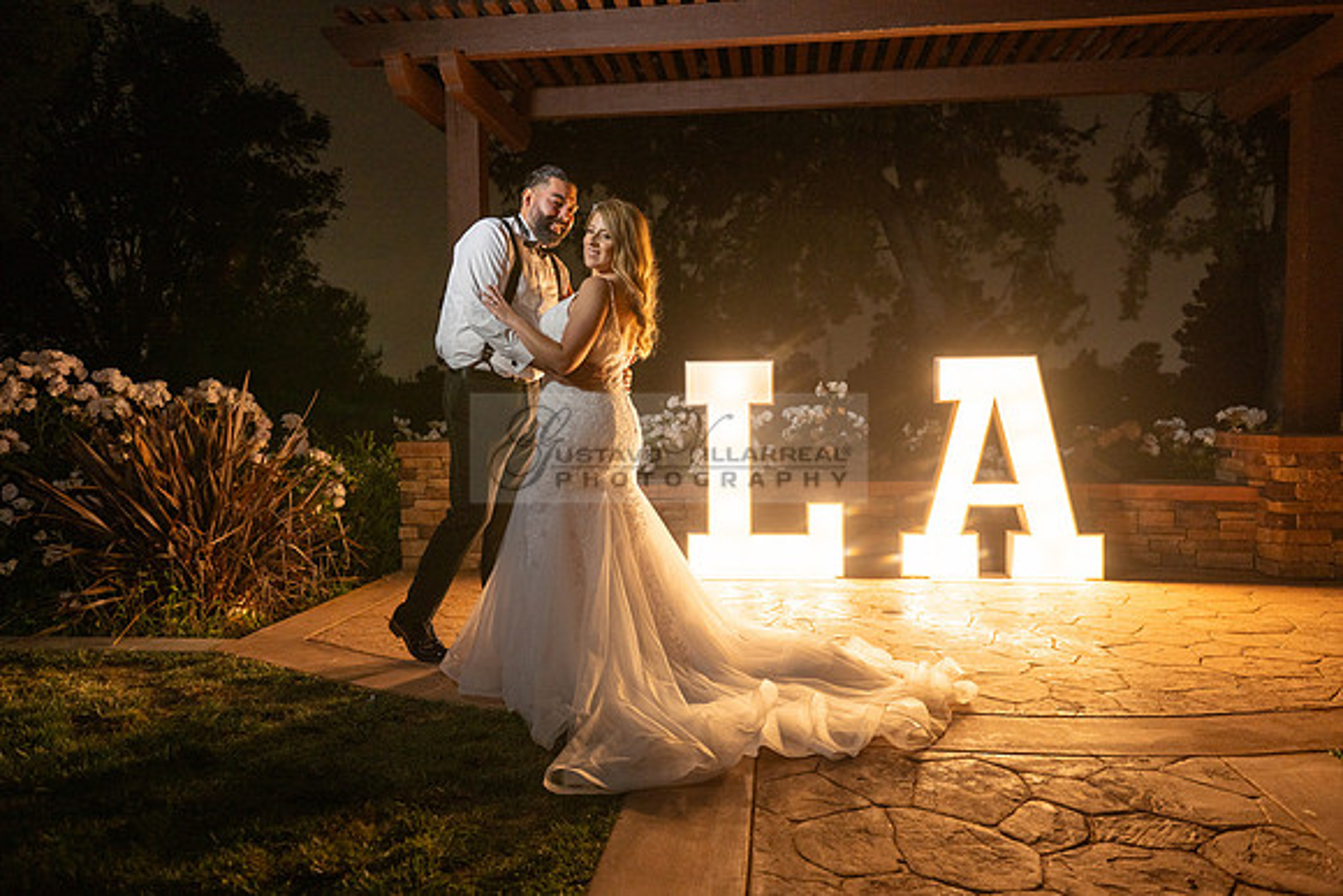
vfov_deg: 53.2
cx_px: 672
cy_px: 448
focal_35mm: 24
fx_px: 896
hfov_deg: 73.7
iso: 800
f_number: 3.5
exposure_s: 1/160
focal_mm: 24
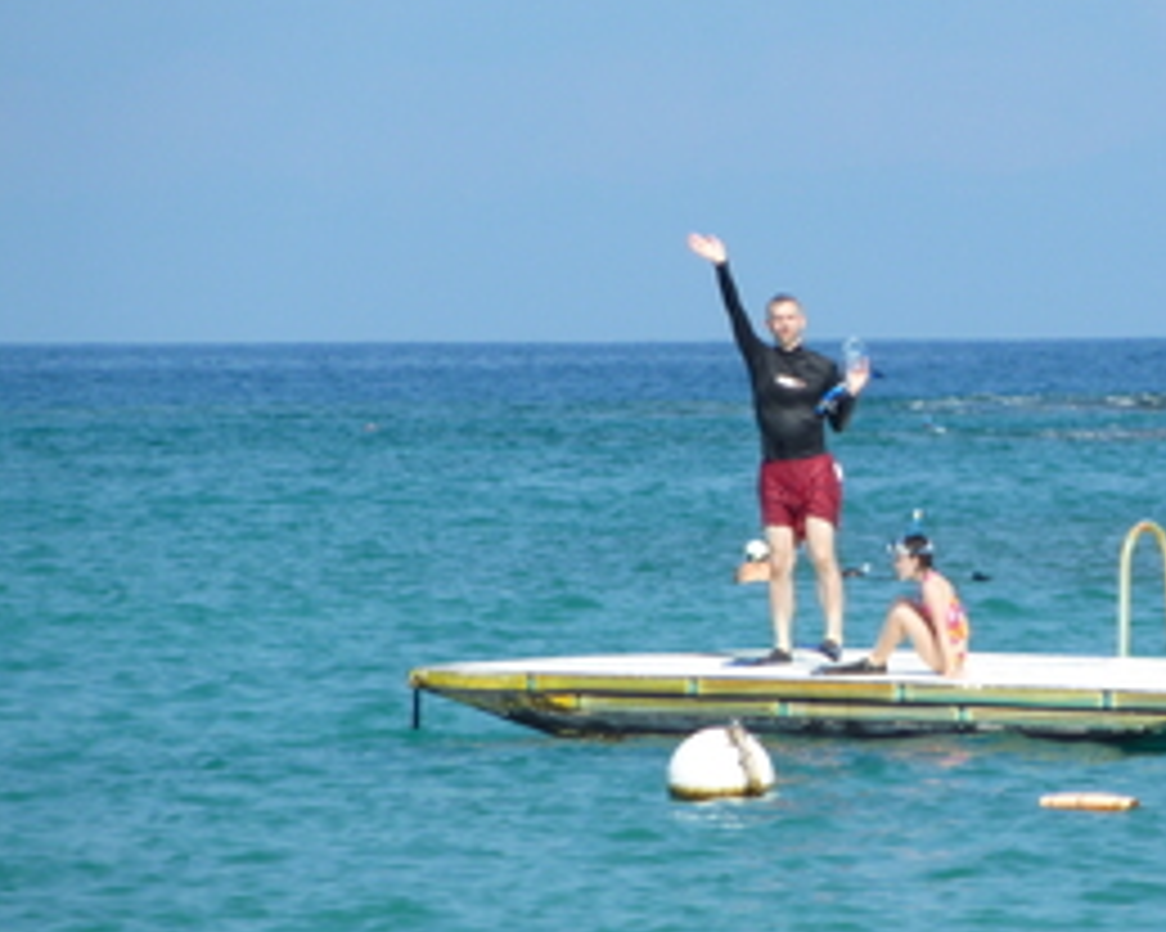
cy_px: 504
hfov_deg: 4.3
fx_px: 15592
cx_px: 896
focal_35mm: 452
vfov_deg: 3.4
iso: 80
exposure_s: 1/400
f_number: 4.9
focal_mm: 49.2
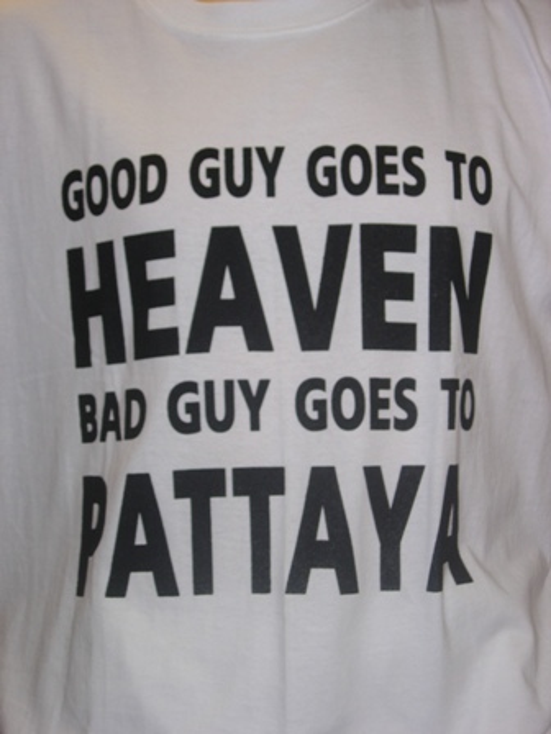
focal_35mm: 72
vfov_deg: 27.0
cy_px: 367
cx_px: 276
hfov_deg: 20.4
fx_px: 1528
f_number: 3.7
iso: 79
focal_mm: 14.9
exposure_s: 1/64
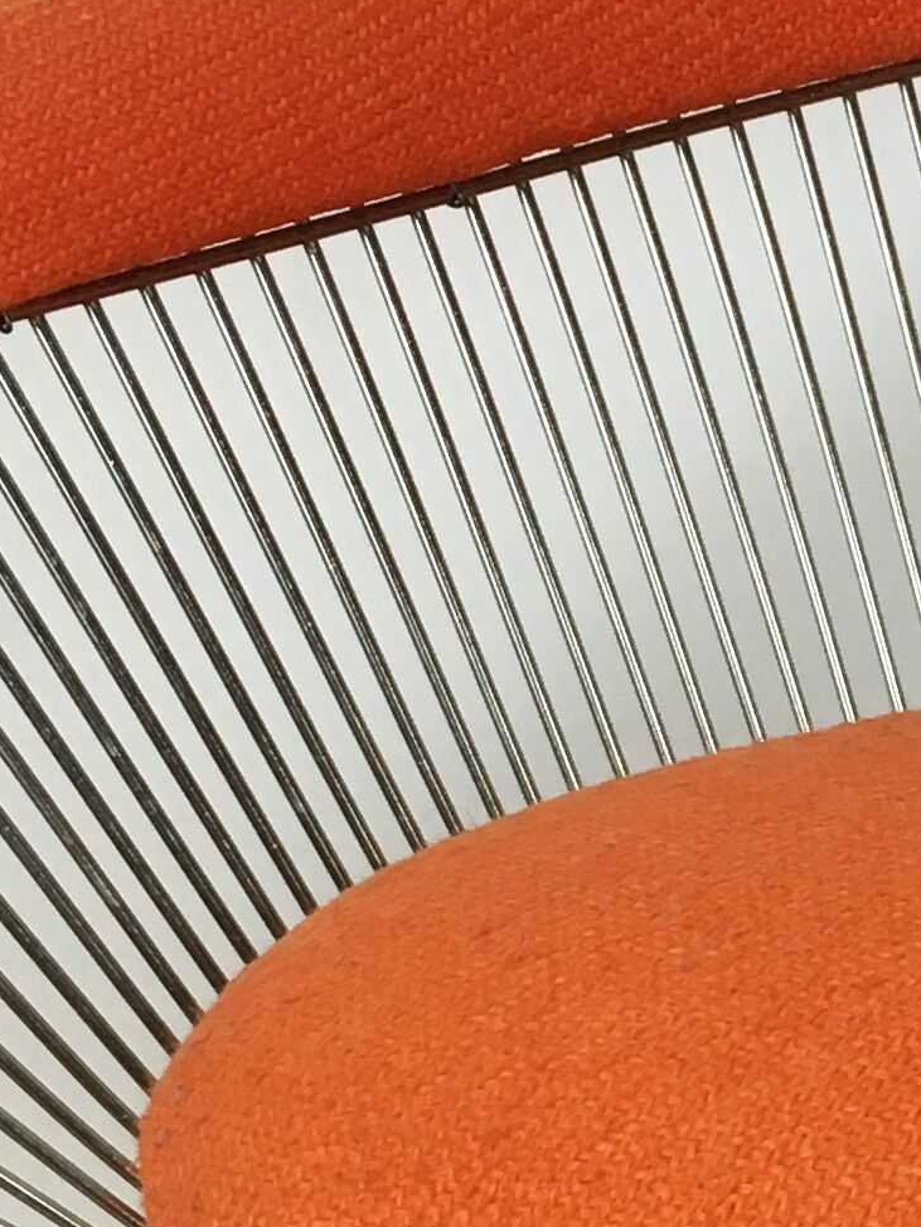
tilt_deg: -19.6
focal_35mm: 120
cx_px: 1513
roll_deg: +2.1
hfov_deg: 11.7
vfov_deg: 16.1
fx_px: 4255
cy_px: 1175
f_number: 2.2
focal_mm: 4.15
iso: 40
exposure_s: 1/33
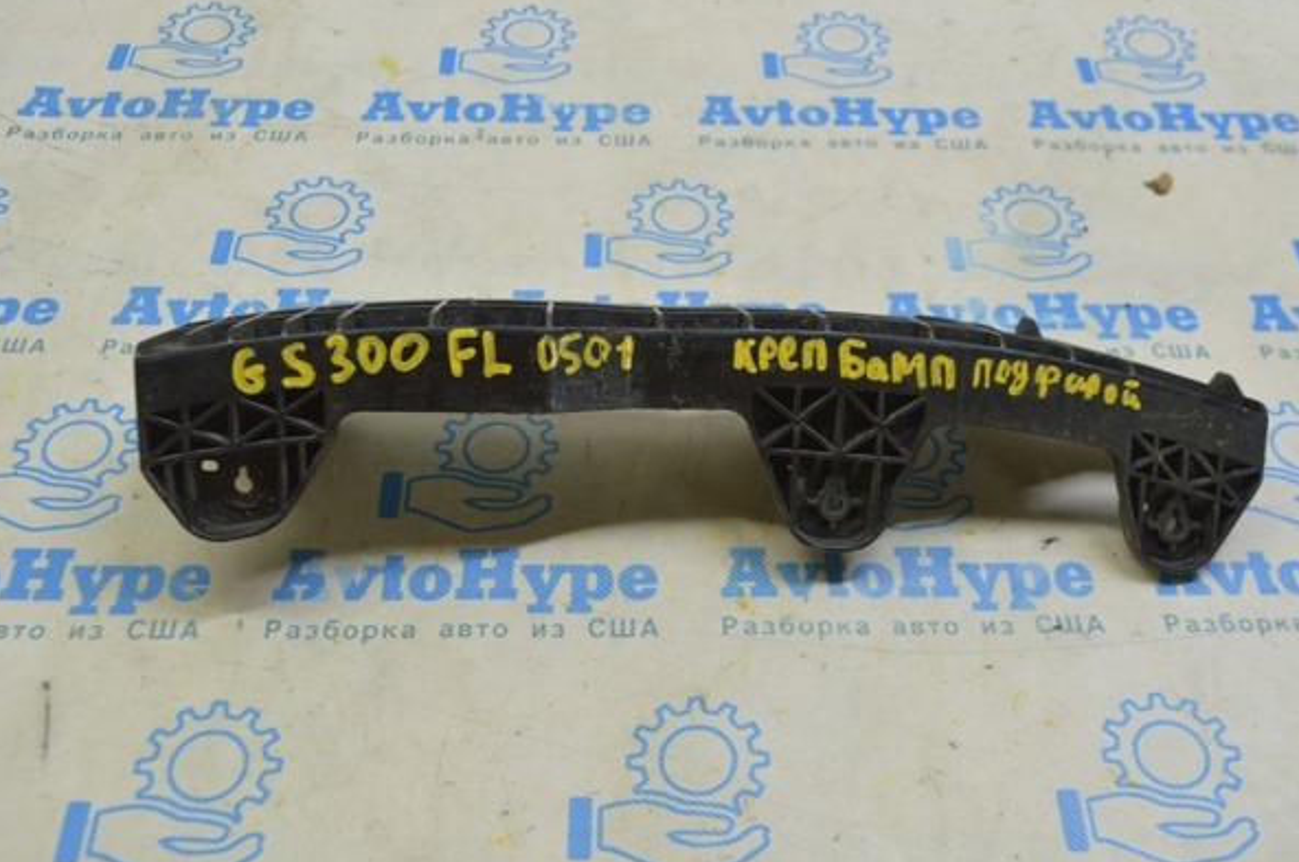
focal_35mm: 41
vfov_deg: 32.9
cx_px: 685
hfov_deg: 47.9
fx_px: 1461
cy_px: 422
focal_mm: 25
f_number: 5.6
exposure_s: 1/25
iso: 400
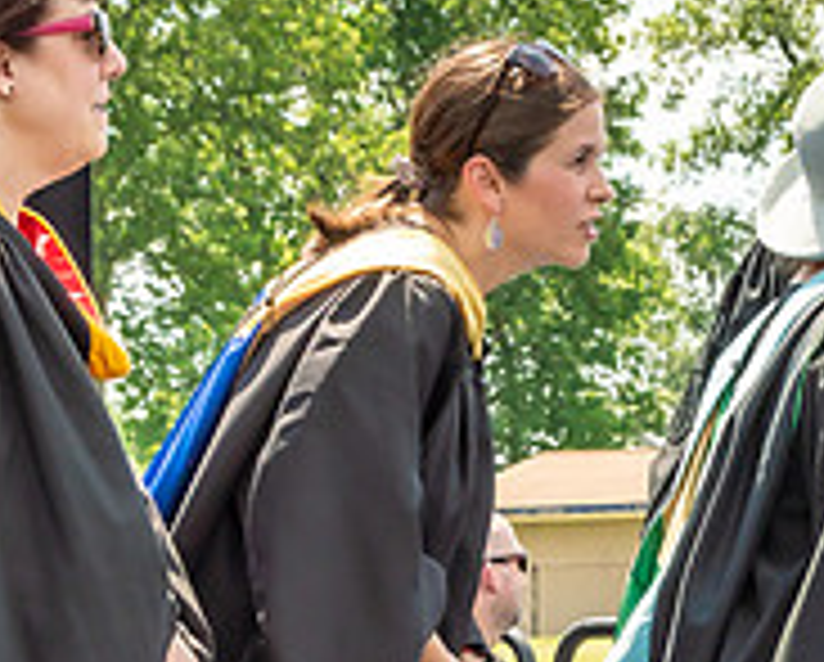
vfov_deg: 7.8
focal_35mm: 197
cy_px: 648
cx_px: 1037
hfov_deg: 9.6
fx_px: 4812
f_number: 7.1
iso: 200
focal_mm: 34
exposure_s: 1/800
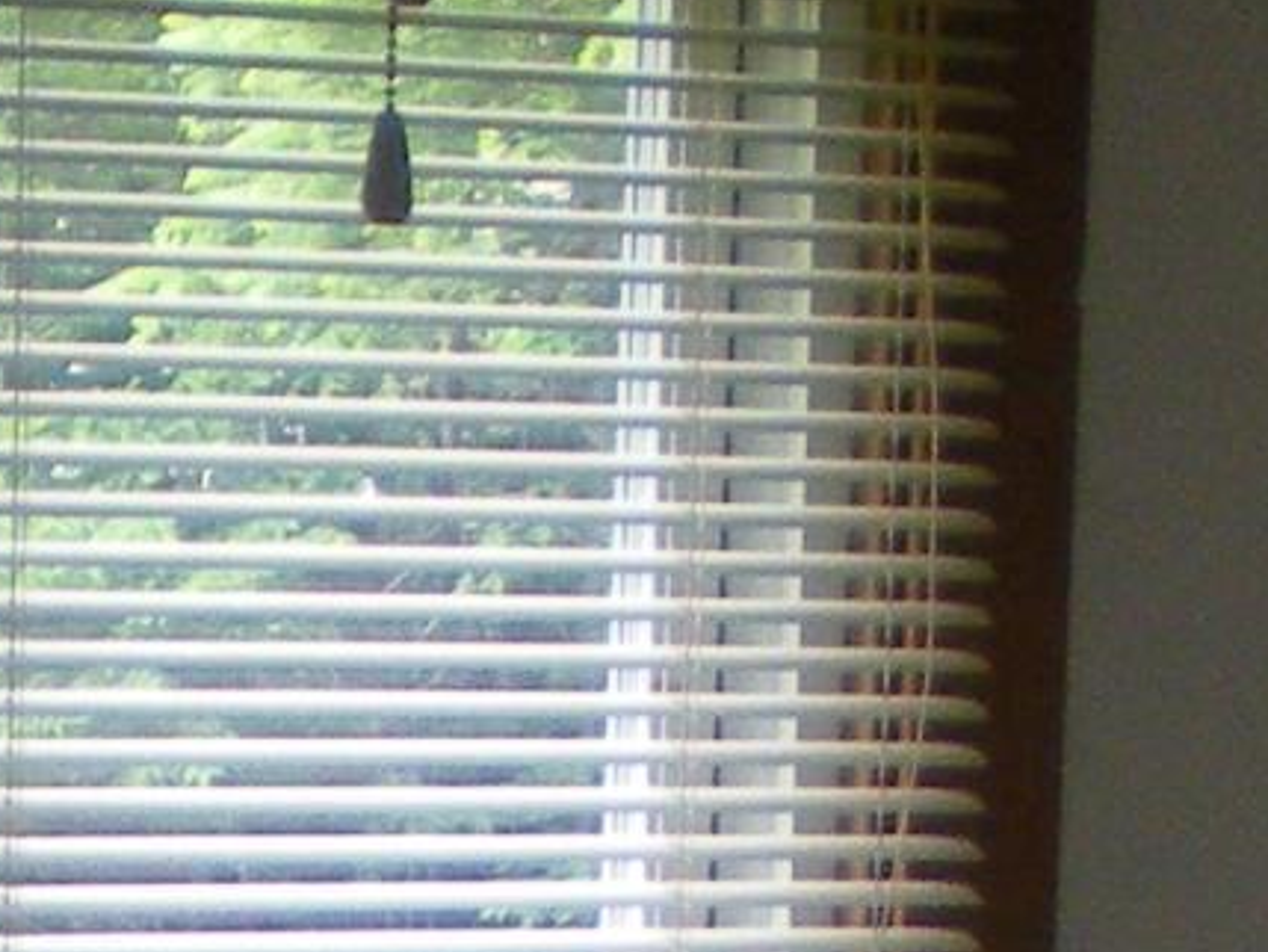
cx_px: 350
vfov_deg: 6.0
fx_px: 8647
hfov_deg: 8.4
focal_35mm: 236
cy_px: 2560
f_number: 3.1
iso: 142
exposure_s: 1/59.8
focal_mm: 6.3
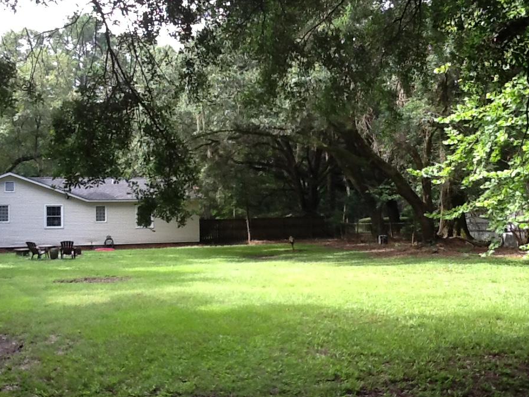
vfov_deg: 30.9
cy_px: 200
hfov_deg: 40.4
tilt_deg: +1.7
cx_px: 278
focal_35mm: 47
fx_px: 718
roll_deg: +1.9
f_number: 2.4
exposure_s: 1/168
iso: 40
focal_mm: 2.03
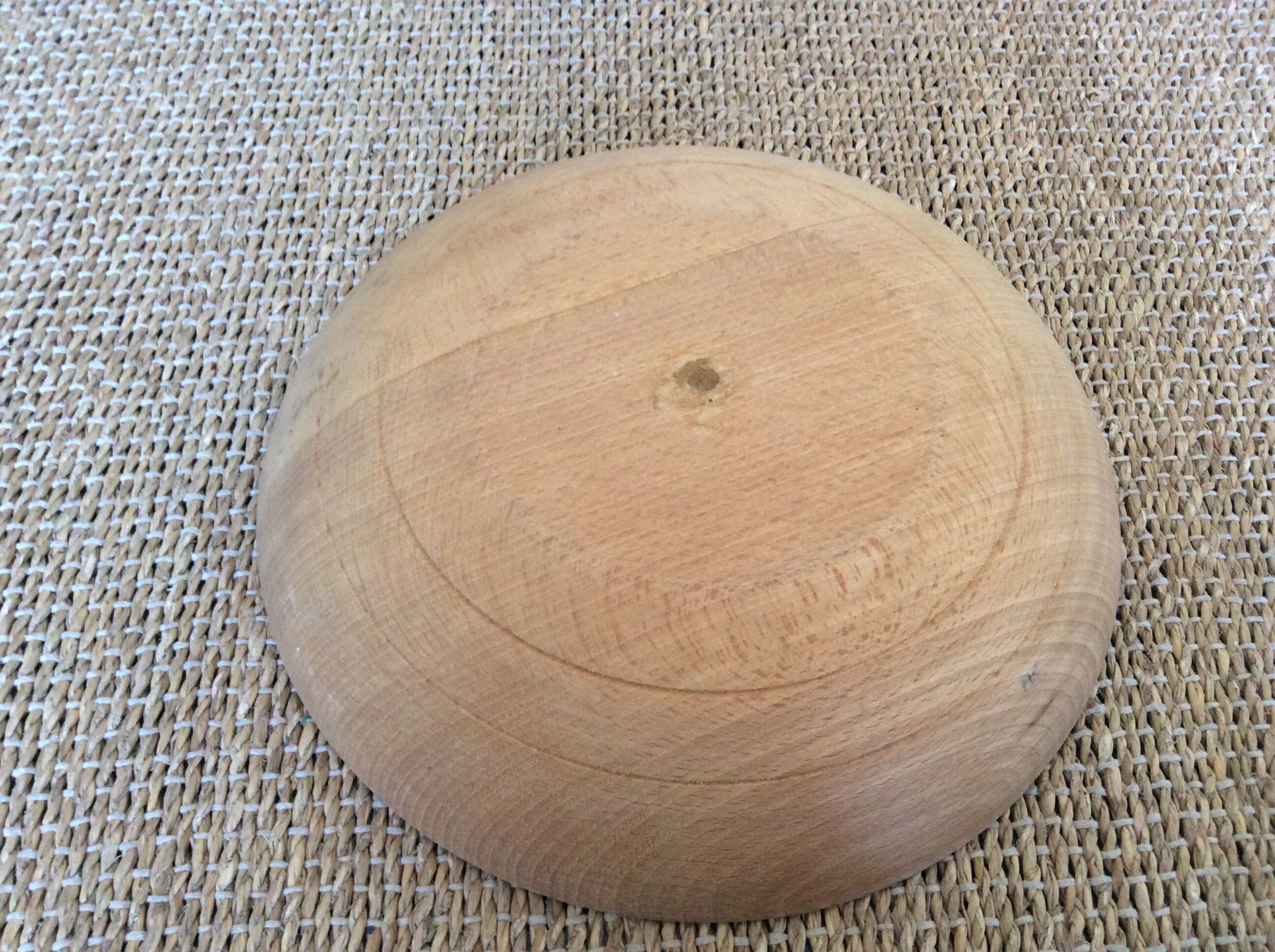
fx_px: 1177
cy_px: 476
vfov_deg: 44.1
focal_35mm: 32
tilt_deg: -59.0
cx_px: 638
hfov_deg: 56.9
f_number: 2.4
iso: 160
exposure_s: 1/25
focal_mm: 3.3
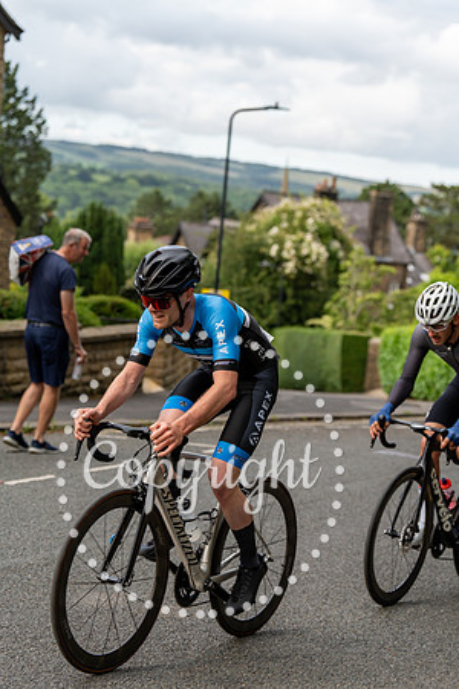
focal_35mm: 75
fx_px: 1434
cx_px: 230
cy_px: 344
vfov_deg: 27.0
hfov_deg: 18.2
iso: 400
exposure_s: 1/800
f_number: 3.5
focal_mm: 75
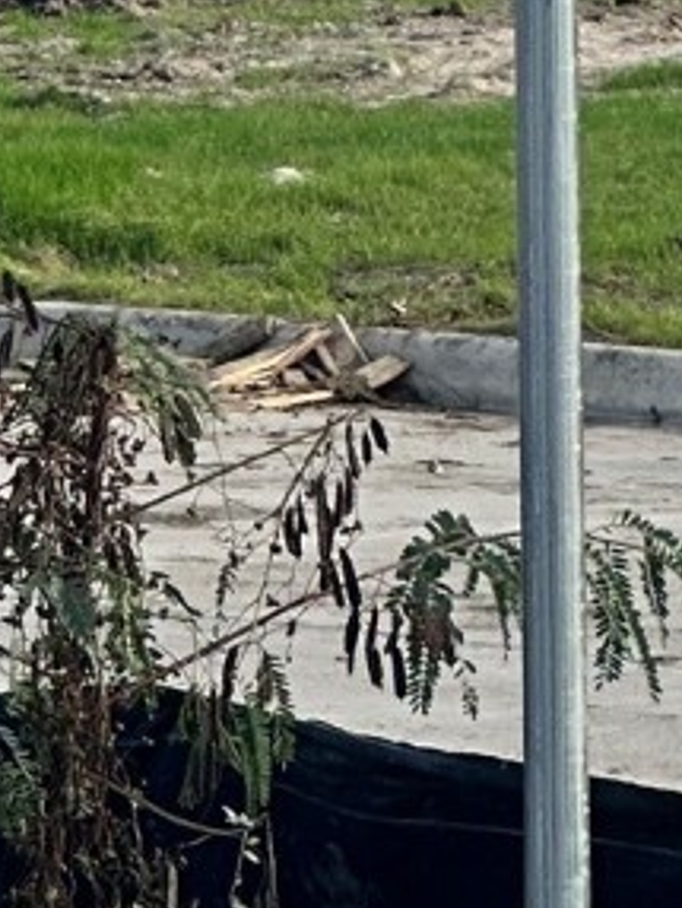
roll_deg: -1.8
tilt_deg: +8.6
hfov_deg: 3.6
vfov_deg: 4.7
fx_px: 10833
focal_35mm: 413
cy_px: -1387
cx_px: 358
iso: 32
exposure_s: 1/717
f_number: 2.8
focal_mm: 9
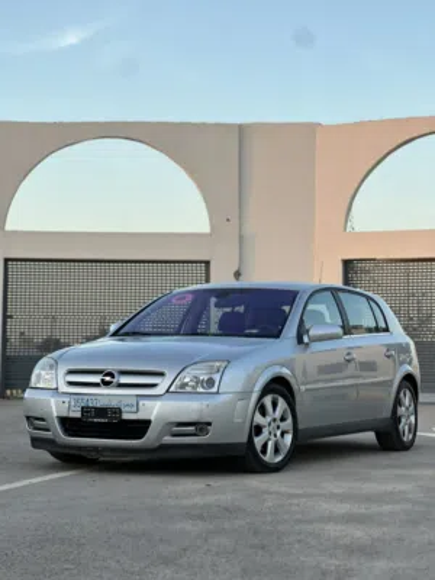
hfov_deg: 19.1
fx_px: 1290
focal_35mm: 77
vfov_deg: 25.3
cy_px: 290
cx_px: 218
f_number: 2.8
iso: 100
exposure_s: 1/121
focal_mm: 9
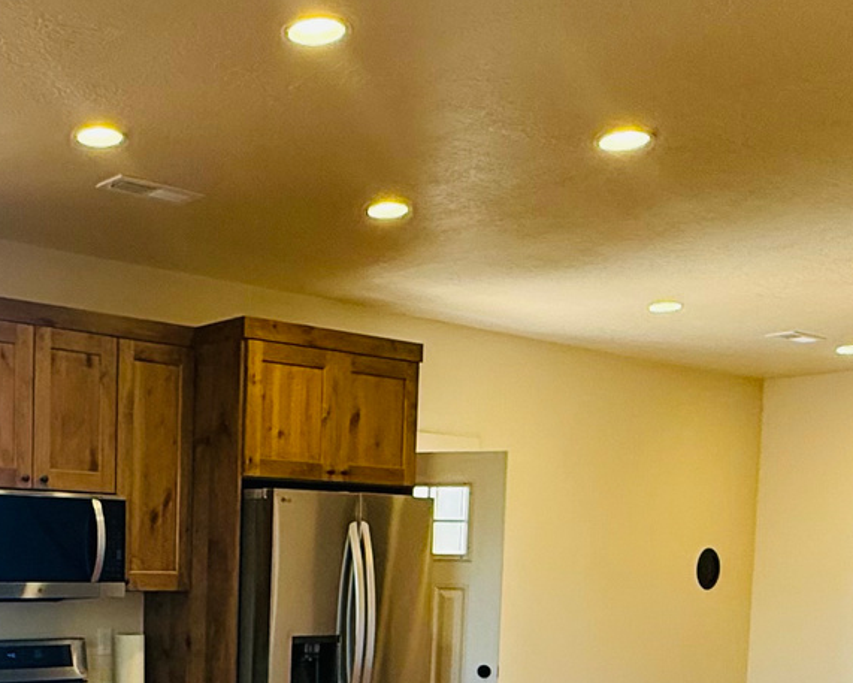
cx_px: 122
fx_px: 1237
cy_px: 650
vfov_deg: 29.2
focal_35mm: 49
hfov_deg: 36.2
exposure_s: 1/120
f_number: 2.2
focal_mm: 2.22
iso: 200
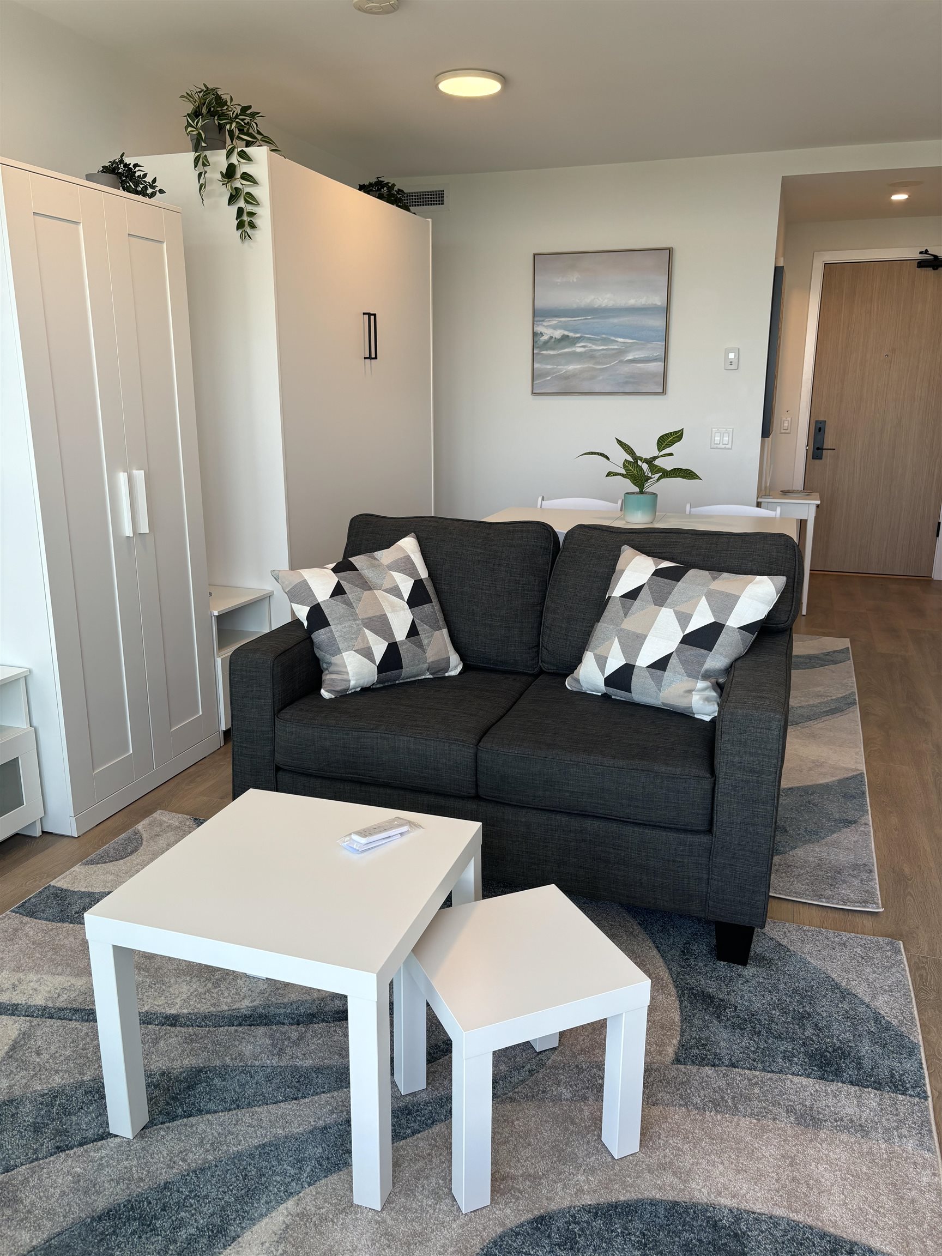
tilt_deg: -14.4
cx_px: 471
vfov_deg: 67.3
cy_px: 628
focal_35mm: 26
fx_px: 943
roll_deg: -0.3
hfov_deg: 53.1
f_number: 1.6
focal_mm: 5.96
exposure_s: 1/120
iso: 40
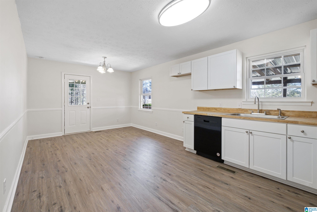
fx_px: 132
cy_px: 106
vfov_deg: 77.3
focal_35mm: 15
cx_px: 158
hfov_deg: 100.4
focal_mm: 10
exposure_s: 1/15
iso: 1250
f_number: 8
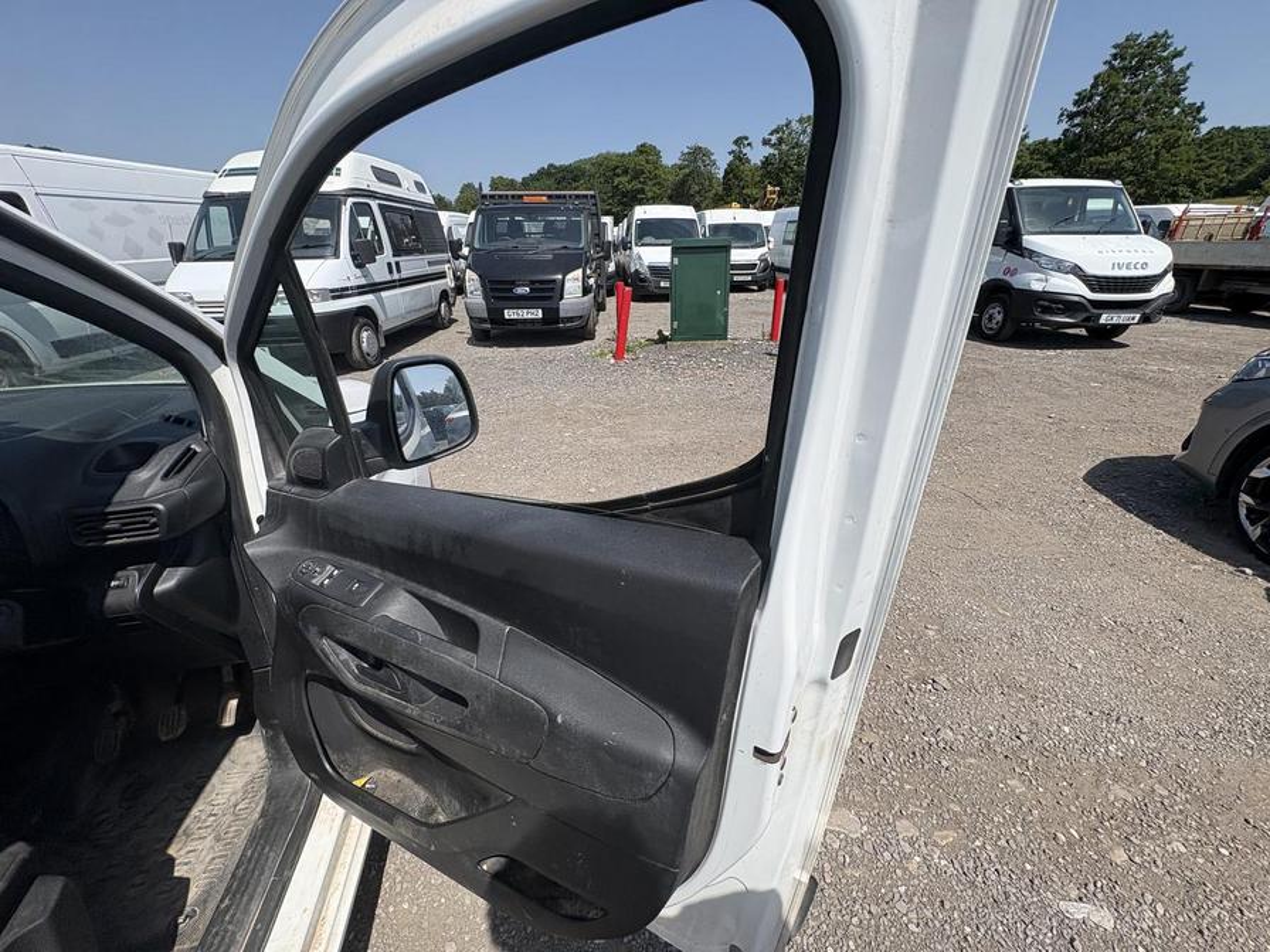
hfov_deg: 102.1
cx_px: 635
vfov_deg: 85.7
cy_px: 476
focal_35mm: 14
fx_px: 514
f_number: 2.2
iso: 50
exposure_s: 1/1637
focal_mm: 2.22
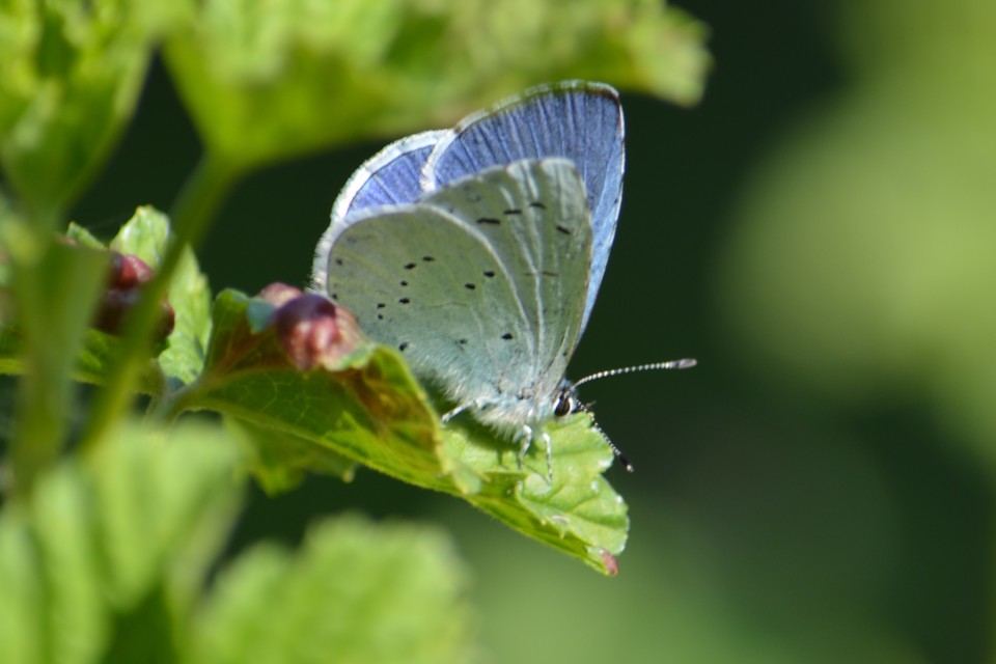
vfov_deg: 3.3
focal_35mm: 420
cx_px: 498
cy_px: 332
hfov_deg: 4.9
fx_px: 11619
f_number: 8
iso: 100
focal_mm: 280
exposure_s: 1/125
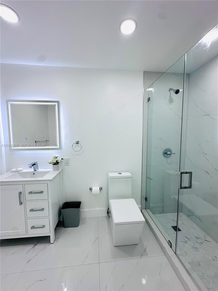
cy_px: 146
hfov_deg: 85.7
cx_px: 109
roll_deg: +0.4
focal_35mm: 14
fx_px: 118
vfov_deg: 102.1
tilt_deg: -4.8
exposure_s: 1/120
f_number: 2.2
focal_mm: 2.22
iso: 50
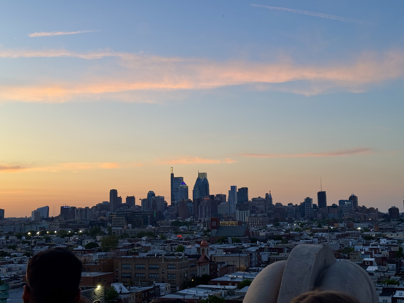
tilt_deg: +3.7
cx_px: 202
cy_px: 152
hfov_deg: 39.7
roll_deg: -0.3
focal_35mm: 48
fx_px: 560
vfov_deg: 30.3
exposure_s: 1/153
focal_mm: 6.76
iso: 50
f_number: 1.78
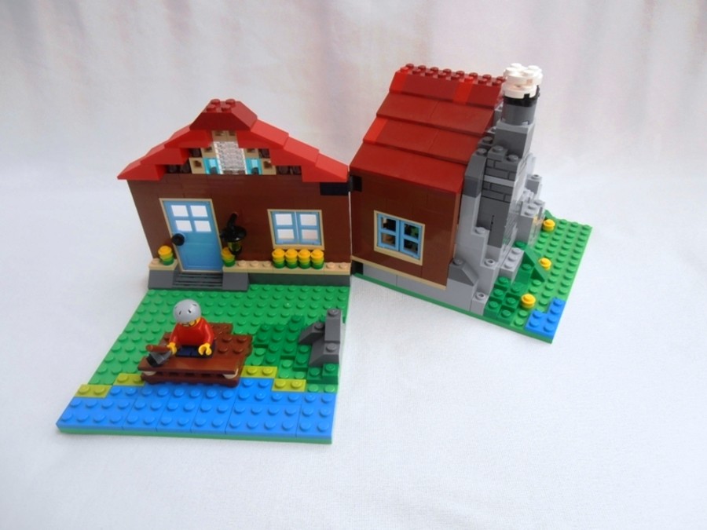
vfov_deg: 56.8
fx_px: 490
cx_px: 354
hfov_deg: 71.6
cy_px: 265
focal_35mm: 24
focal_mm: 4.2
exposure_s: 1/30
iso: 80
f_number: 3
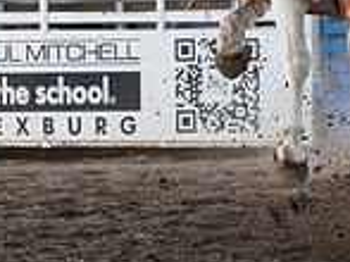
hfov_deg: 2.3
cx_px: 406
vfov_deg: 1.7
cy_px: -30
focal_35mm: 869
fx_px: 8779
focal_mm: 175
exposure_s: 1/1250
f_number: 5
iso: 1000
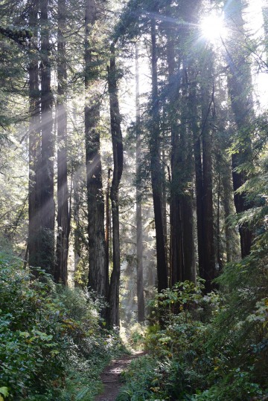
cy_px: 200
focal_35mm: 44
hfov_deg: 30.5
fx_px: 491
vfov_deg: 44.5
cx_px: 134
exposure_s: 1/80
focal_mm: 44
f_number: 7.1
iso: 2000
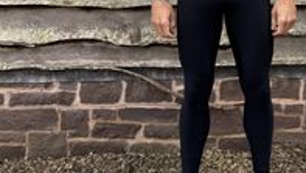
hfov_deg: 36.5
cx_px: 246
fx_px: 446
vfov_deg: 19.9
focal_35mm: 55
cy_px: -58
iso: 80
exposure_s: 1/582
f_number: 1.78
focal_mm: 6.76
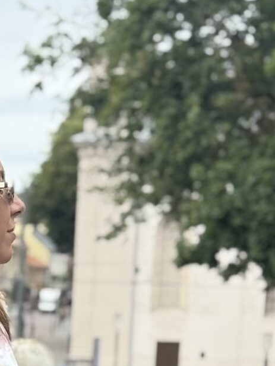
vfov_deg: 9.6
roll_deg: -1.9
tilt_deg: -7.3
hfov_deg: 7.3
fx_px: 2107
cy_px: 582
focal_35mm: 199
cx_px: -133
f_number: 1.78
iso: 64
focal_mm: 6.76
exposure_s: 1/1754
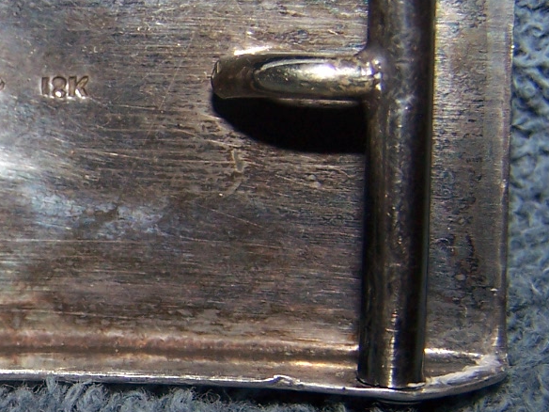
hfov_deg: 18.7
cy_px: 248
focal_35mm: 101
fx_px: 1602
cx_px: -44
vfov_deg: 14.6
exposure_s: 1/60
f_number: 2.8
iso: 80
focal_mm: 6.3
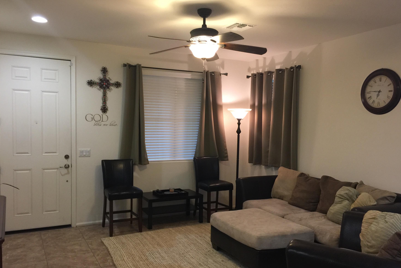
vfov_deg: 42.3
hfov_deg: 60.3
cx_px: 201
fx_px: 345
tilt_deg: -5.1
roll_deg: -1.7
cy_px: 146
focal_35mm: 31
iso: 100
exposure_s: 1/15
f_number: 2.2
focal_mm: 4.15
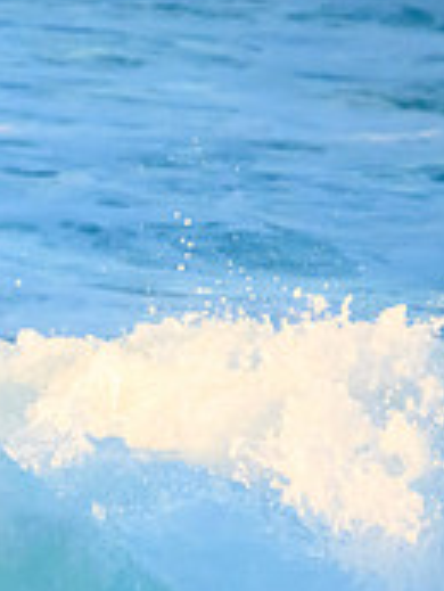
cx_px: -437
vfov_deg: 0.8
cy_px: 497
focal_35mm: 2575
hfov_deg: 0.6
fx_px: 43983
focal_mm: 800
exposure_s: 1/2000
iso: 6400
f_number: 11
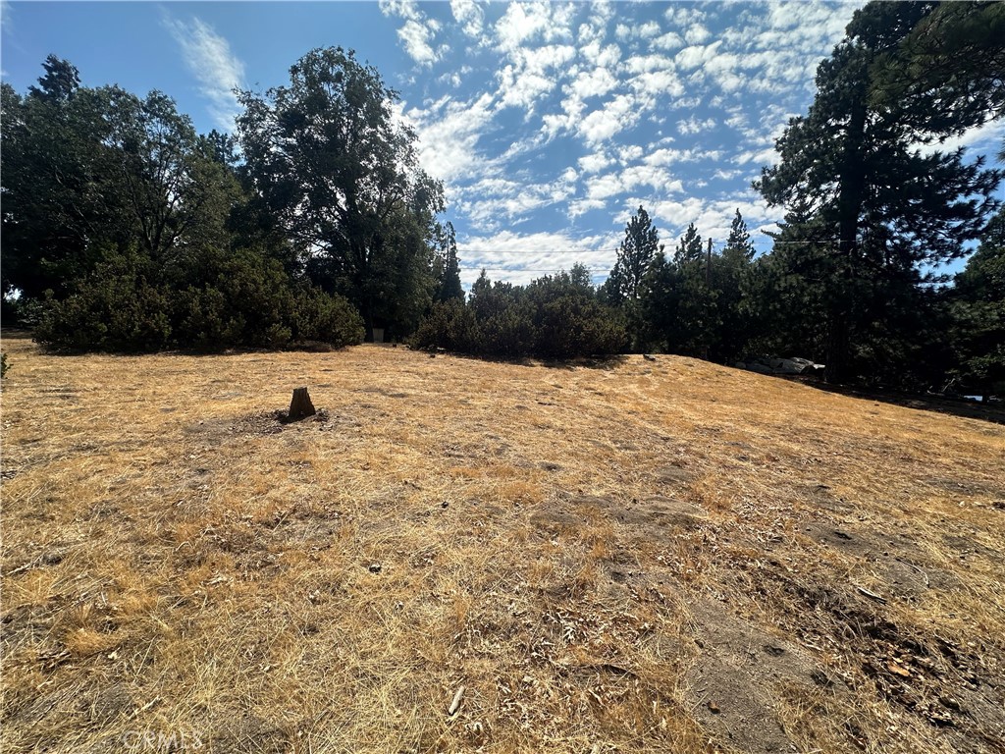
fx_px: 406
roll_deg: -1.5
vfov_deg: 85.7
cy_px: 377
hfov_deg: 102.1
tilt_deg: -1.7
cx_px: 502
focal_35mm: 14
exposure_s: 1/2132
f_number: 2.2
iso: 50
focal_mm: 2.22
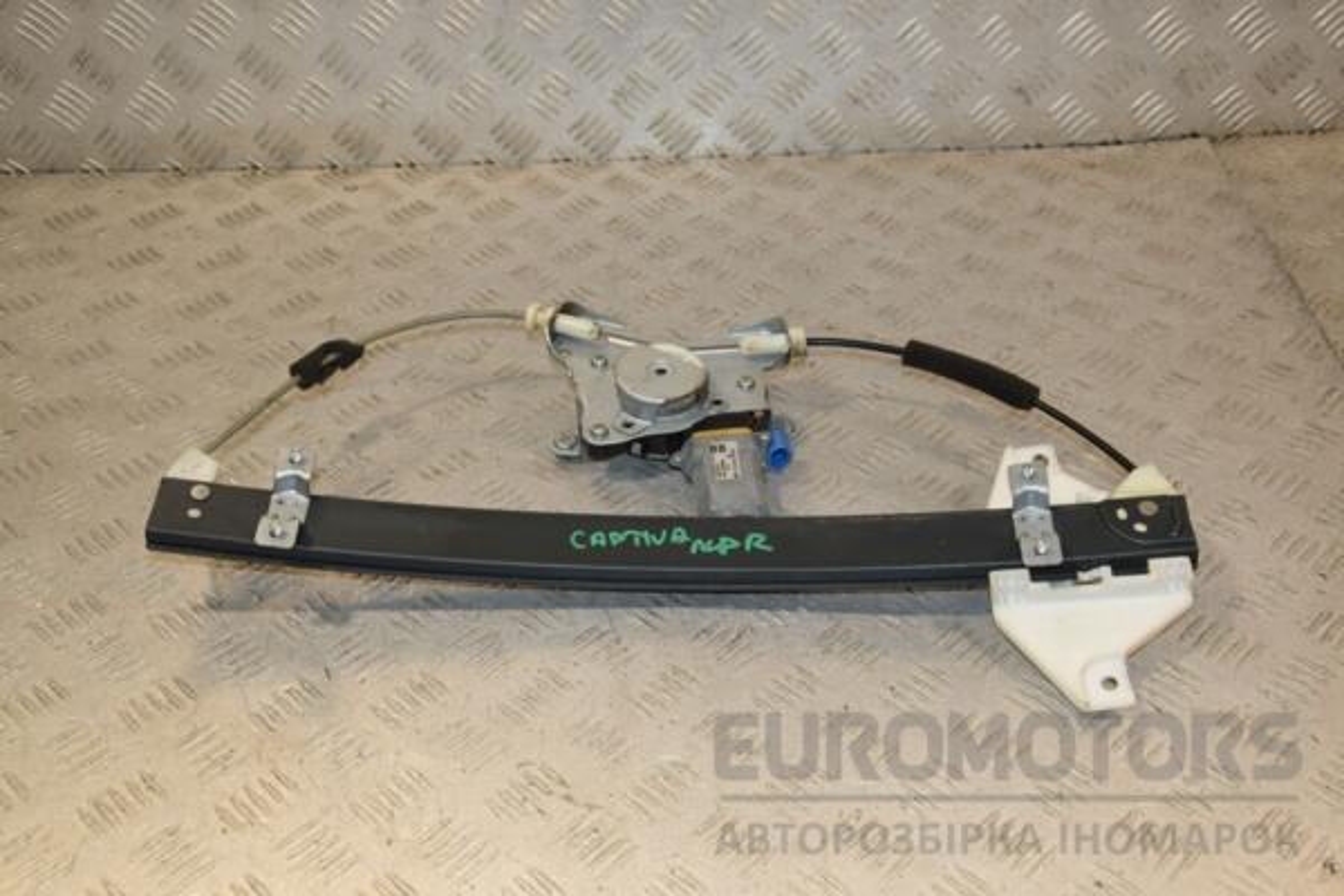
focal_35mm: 42
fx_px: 1568
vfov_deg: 31.9
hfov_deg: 46.4
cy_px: 448
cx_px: 672
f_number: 6.3
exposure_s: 1/200
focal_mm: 28
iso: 800
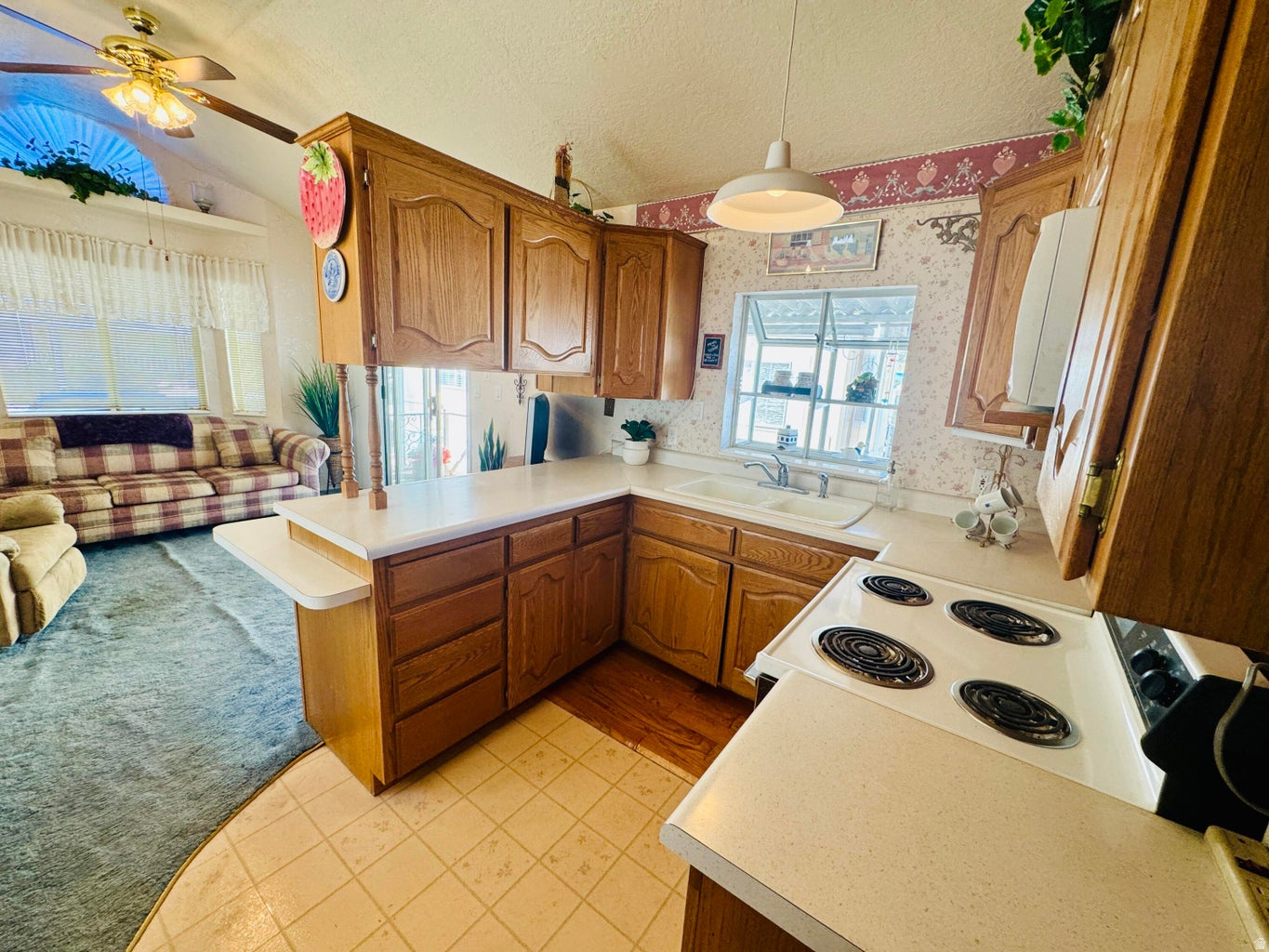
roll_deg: -3.2
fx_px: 513
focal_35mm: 14
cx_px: 634
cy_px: 476
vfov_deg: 85.7
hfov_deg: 102.1
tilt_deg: -12.6
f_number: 2.2
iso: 160
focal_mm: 2.22
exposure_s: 1/120
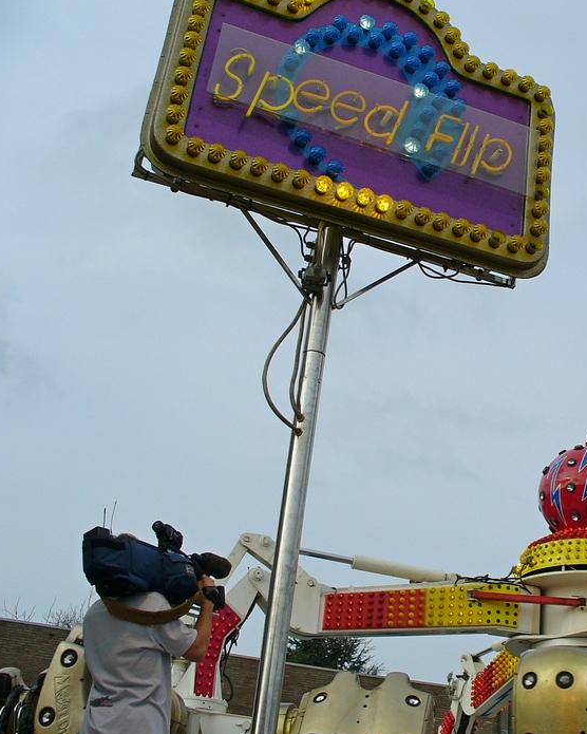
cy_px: 342
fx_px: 1129
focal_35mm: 52
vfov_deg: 36.0
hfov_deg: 28.1
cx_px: 522
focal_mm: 6.1
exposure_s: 1/200
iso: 80
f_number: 5.6
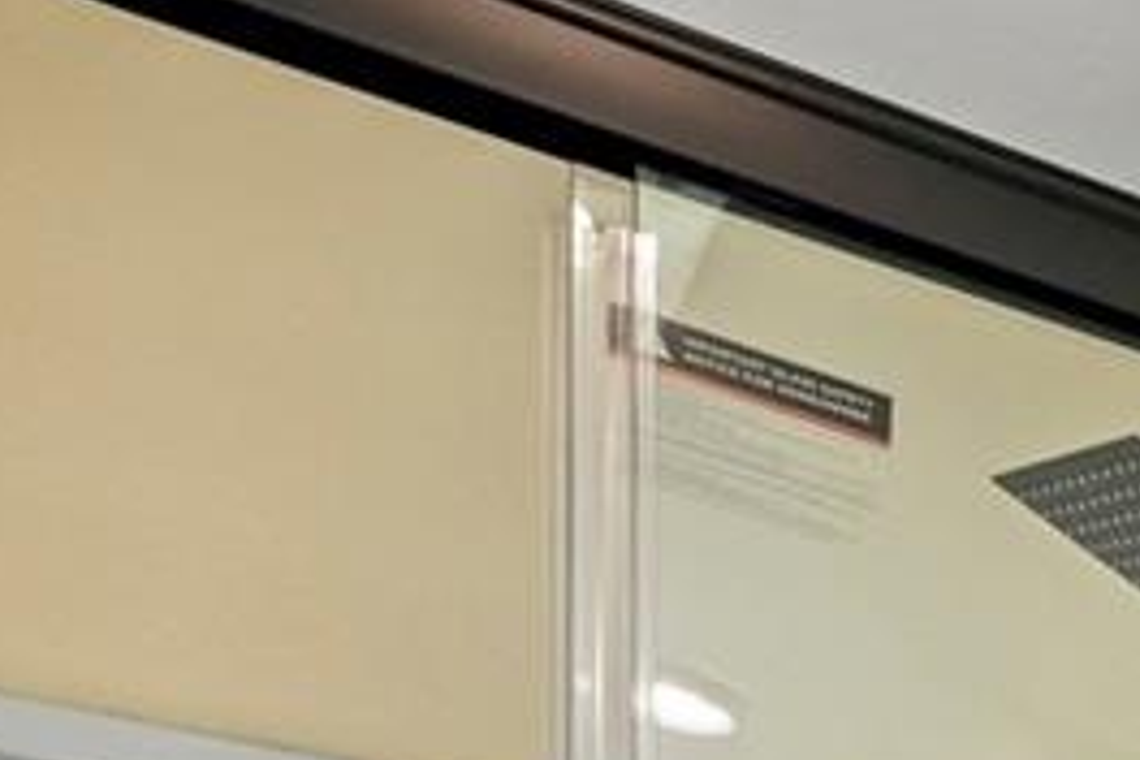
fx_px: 2691
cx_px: 2319
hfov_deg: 17.1
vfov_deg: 12.6
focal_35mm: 85
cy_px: 1809
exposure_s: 1/15
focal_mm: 14
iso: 220
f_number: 10
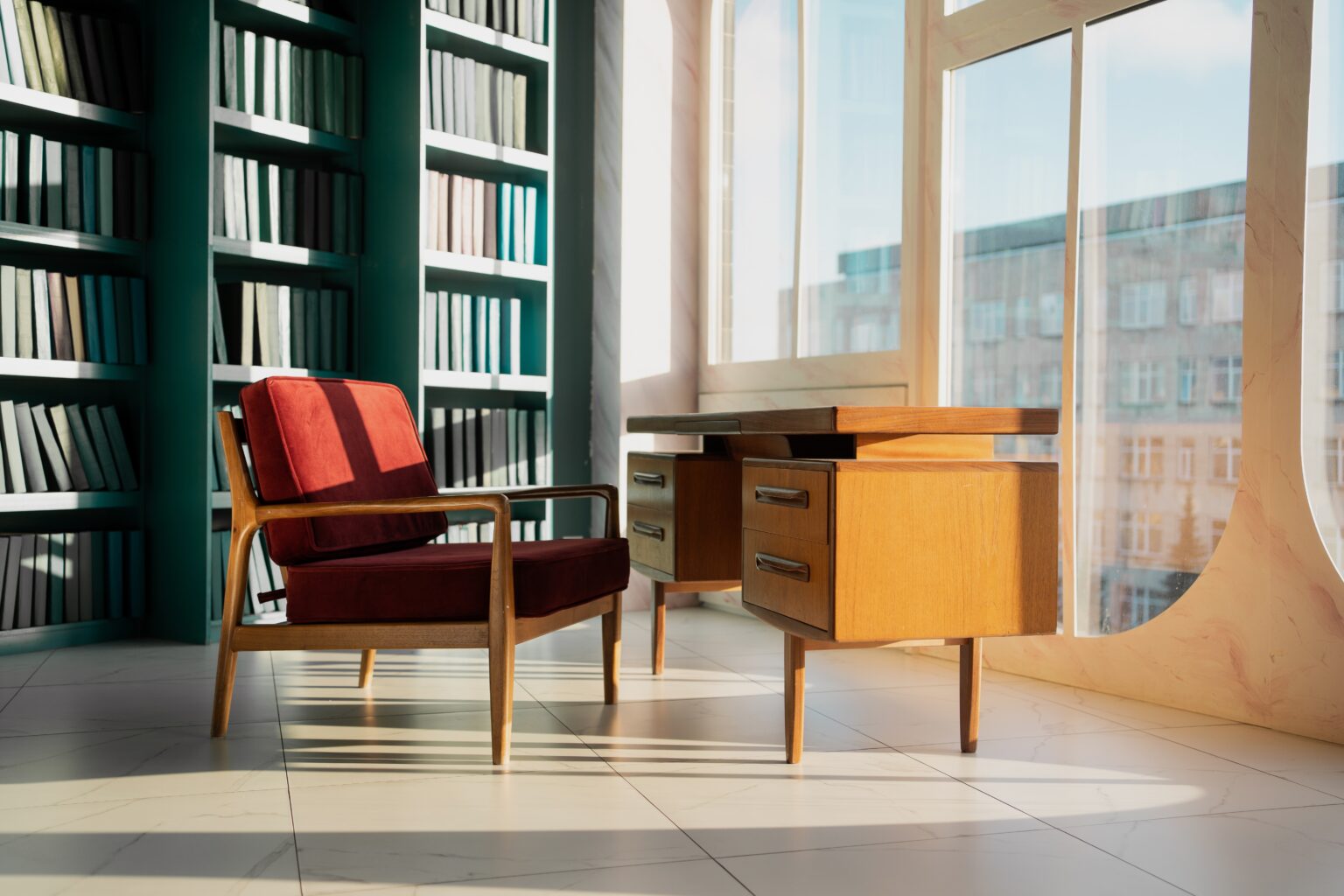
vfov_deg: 37.9
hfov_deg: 54.4
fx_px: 1307
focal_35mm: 35
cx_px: 672
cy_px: 448
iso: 100
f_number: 2.5
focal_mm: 35
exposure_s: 1/640
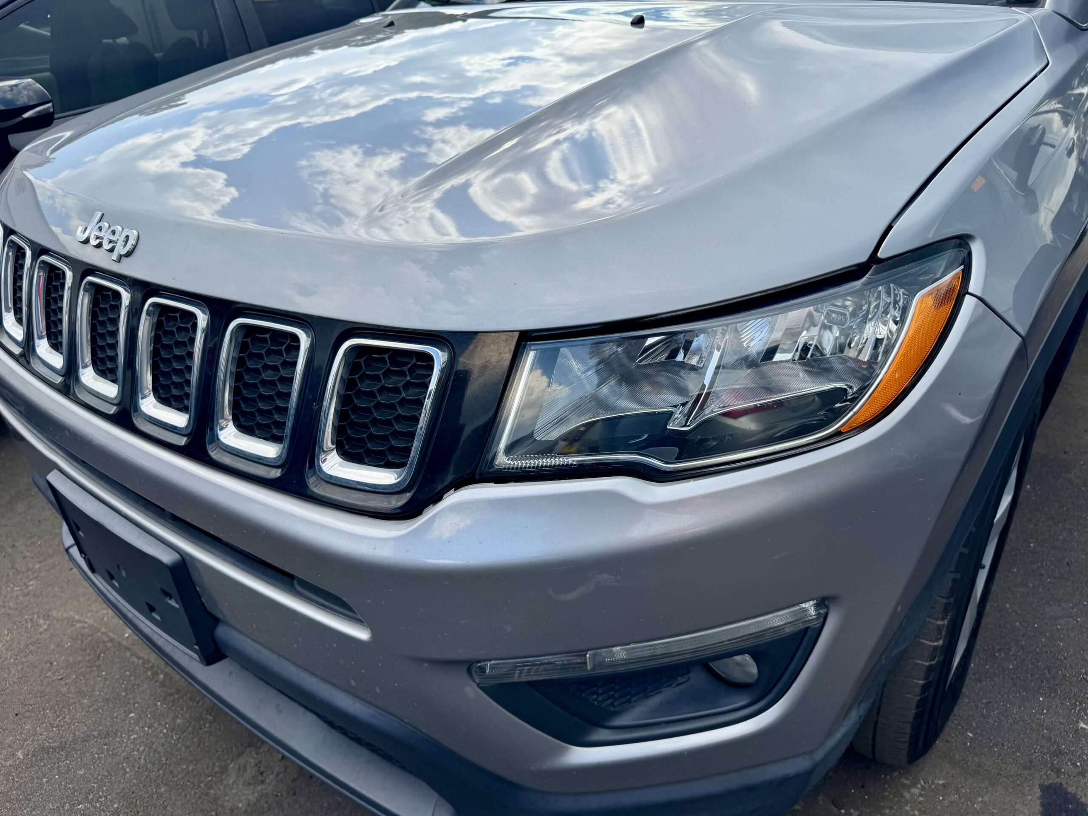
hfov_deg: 71.6
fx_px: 754
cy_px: 408
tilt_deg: -30.3
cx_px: 544
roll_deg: +2.6
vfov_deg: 56.8
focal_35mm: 24
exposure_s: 1/1818
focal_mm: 6.76
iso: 80
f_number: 1.78
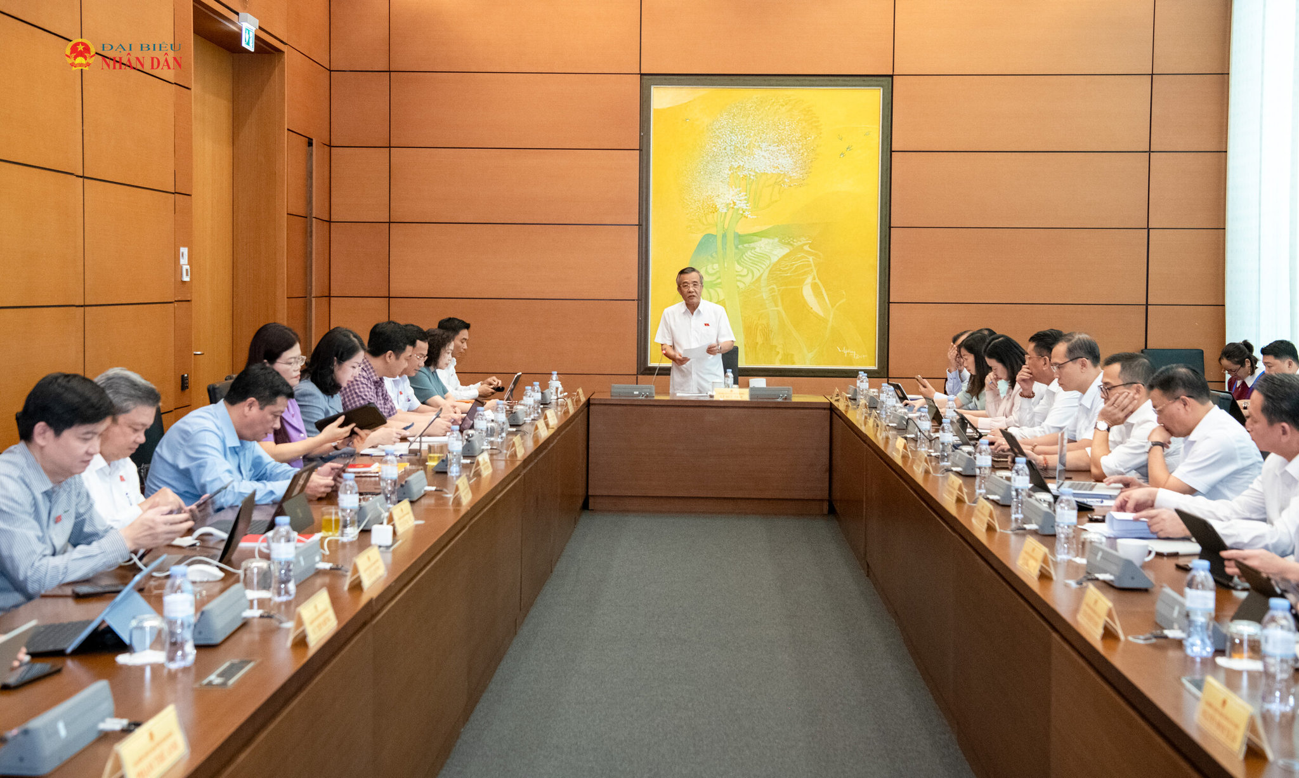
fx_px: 1747
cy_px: 329
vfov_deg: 25.1
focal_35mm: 50
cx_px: 626
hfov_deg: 40.8
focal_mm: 46
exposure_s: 1/200
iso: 3200
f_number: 4.5
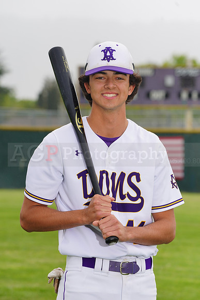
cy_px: 150
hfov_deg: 6.4
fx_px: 1790
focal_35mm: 215
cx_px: 100
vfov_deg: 9.6
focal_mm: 215
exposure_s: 1/250
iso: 160
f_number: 9
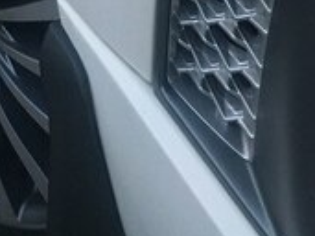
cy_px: -151
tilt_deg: -23.2
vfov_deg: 15.7
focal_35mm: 84
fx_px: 764
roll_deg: -7.4
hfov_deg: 23.2
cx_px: 99
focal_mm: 4.15
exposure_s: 1/33
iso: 200
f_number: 2.2
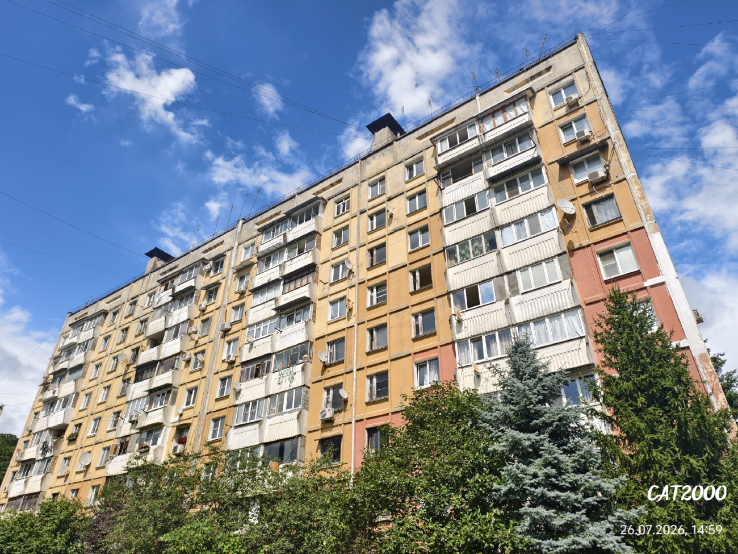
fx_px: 490
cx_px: 369
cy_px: 277
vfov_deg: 58.9
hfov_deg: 73.9
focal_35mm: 23
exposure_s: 1/4975
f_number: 1.57
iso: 72
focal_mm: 6.54
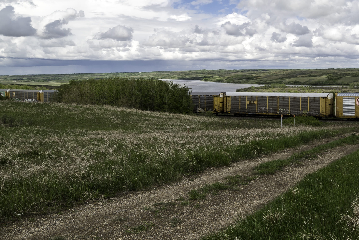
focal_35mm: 36
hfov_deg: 47.4
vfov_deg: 36.7
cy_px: 91
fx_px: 359
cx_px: 327
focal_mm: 14
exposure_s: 1/100
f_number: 11
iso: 100
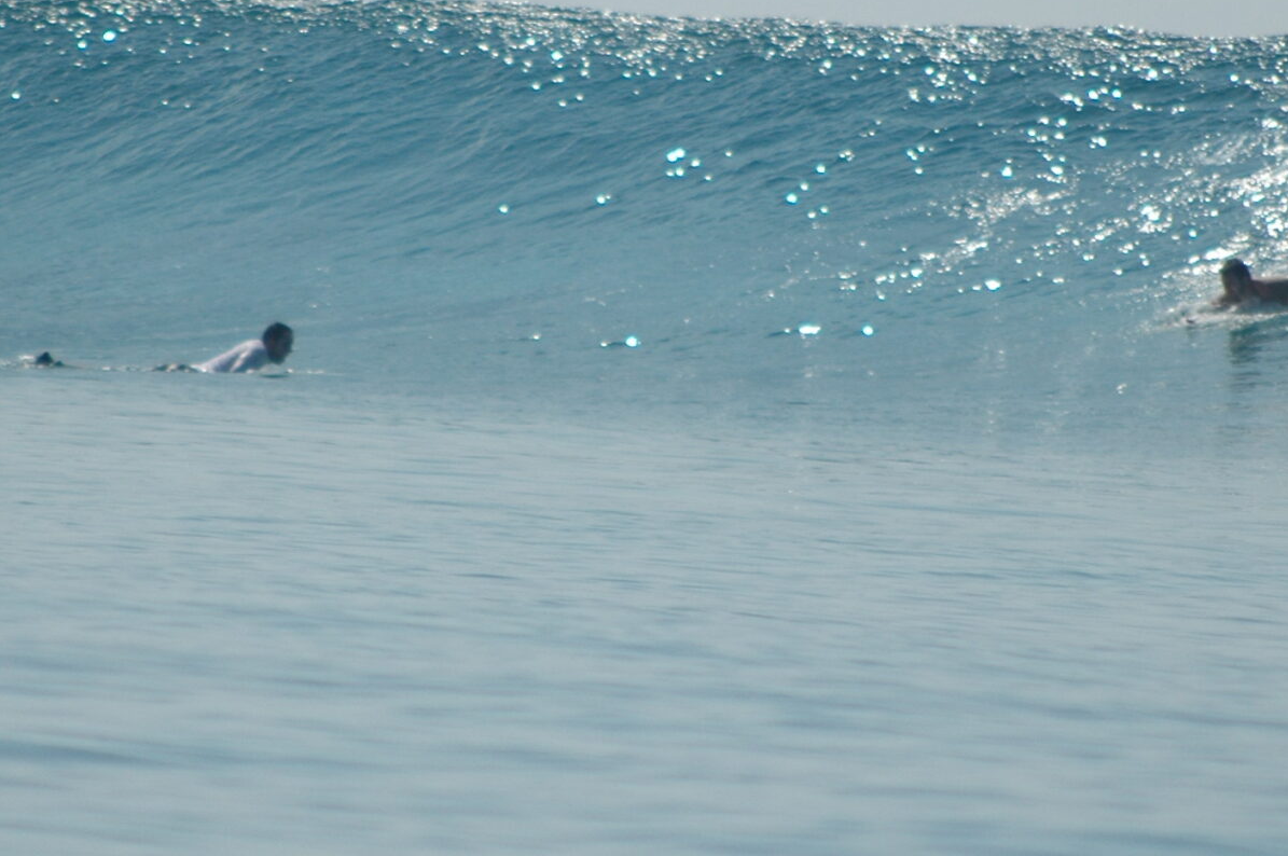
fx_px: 24123
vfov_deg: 2.0
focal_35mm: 675
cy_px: 333
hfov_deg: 3.1
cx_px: 689
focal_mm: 210
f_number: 5.6
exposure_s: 1/2000
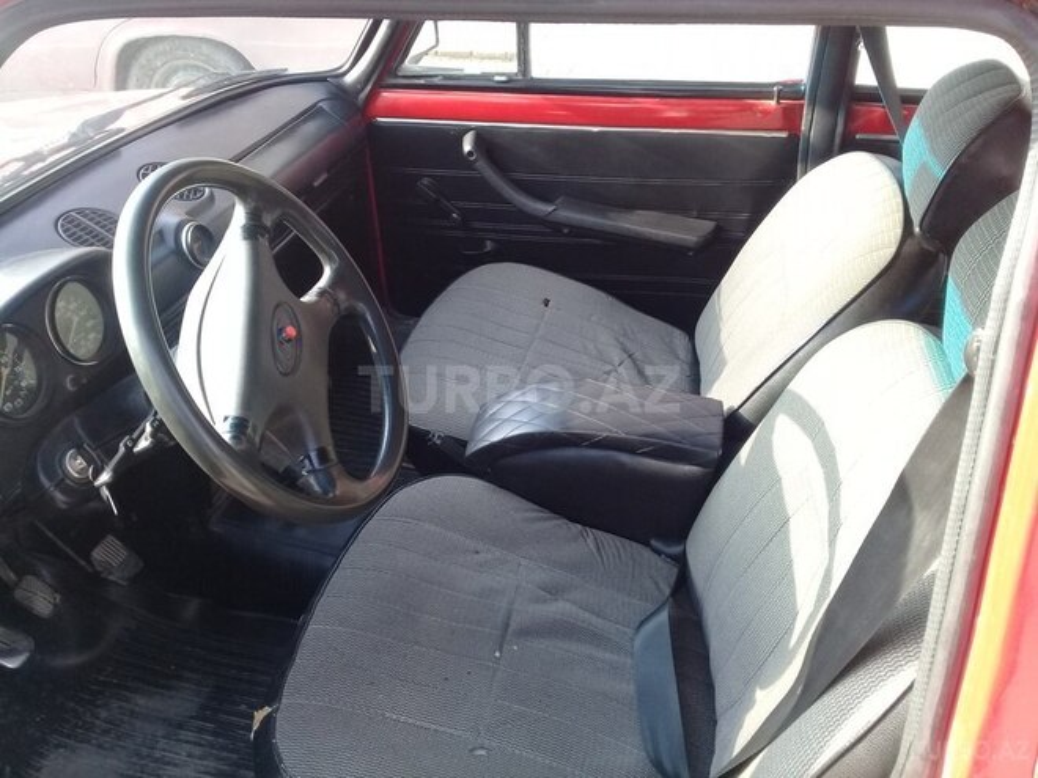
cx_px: 519
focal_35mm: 31
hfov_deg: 58.4
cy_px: 389
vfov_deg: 45.4
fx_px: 930
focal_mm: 3.3
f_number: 2.2
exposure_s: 1/50
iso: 64
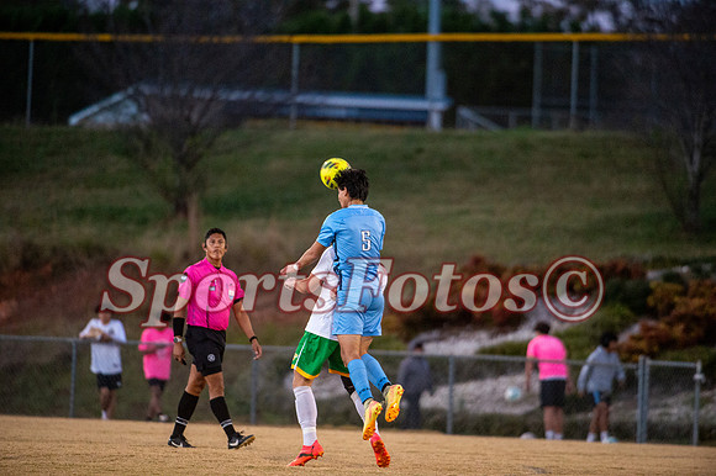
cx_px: 358
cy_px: 238
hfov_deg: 5.7
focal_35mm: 360
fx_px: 7156
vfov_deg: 3.8
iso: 5000
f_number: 4
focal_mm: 360
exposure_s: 1/1000
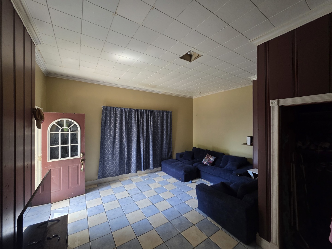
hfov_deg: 106.2
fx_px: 125
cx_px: 166
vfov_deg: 89.9
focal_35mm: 13
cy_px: 124
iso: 250
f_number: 1.9
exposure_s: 1/100
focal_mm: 2.2
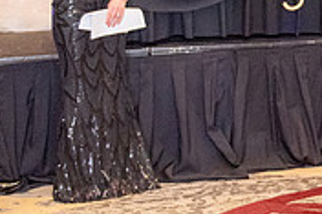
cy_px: -6
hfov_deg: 13.8
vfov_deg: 9.5
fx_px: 1278
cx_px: 418
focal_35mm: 143
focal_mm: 32
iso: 1600
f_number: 2.8
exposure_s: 1/160
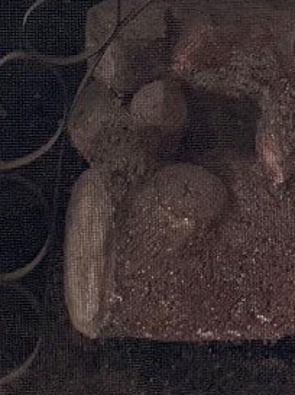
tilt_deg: -12.5
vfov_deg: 11.0
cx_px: 257
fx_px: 1925
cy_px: -308
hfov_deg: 8.7
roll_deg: -1.7
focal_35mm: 169
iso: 500
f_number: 1.78
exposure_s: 1/60
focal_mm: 6.76
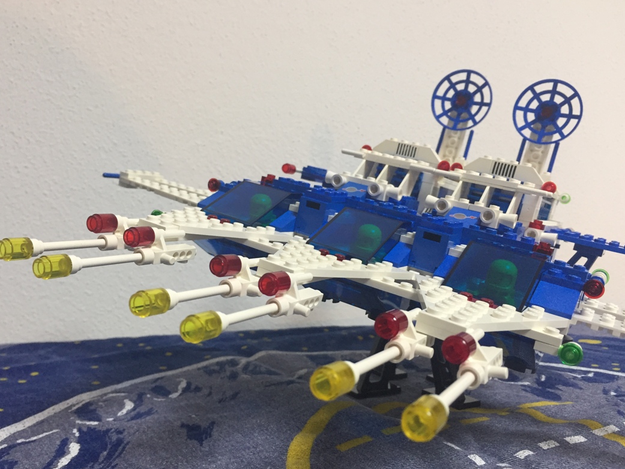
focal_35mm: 30
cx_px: 309
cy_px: 235
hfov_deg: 60.0
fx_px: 542
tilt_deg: -0.8
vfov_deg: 46.8
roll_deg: -1.2
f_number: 2.2
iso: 125
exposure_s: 1/33
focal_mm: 4.15
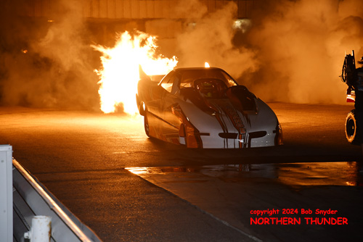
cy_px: 121
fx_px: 1211
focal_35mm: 120
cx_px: 182
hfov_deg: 17.1
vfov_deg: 11.4
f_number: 4
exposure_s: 1/200
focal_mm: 80
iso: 320
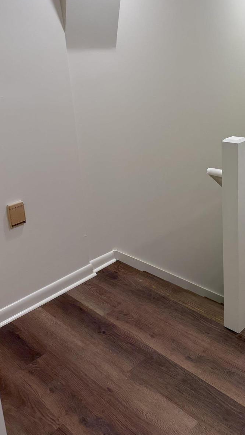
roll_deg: +3.0
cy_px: 155
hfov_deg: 34.4
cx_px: 159
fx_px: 393
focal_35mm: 34
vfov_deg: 57.1
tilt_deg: -14.0
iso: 125
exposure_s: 1/120
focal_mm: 6.76
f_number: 1.78
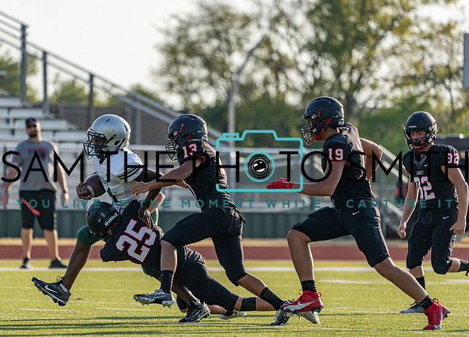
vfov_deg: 3.4
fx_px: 5765
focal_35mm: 432
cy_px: 173
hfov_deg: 4.7
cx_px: 210
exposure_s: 1/1250
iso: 400
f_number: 5.6
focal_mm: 400
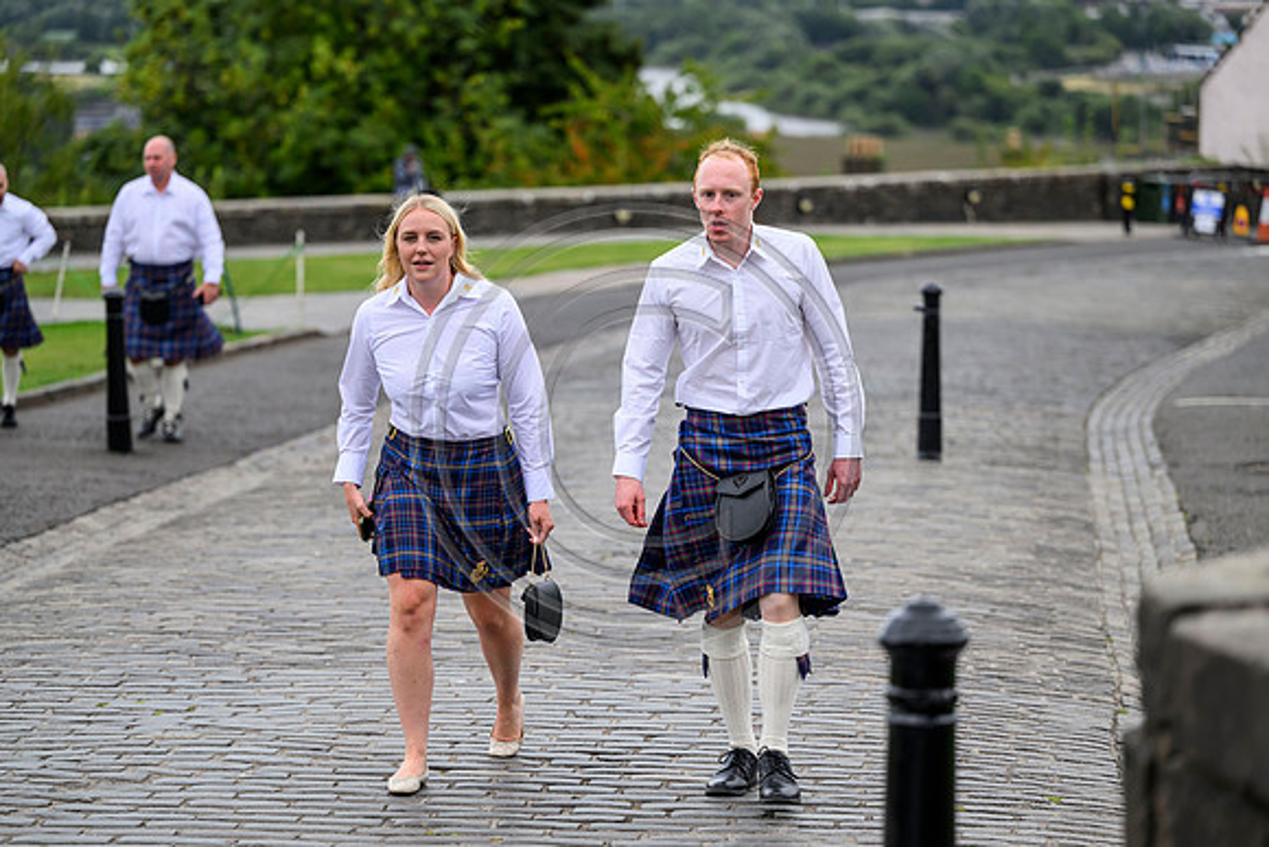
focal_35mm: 110
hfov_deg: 18.6
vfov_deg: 12.5
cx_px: 634
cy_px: 424
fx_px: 3878
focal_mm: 110
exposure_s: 1/800
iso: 500
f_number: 2.8
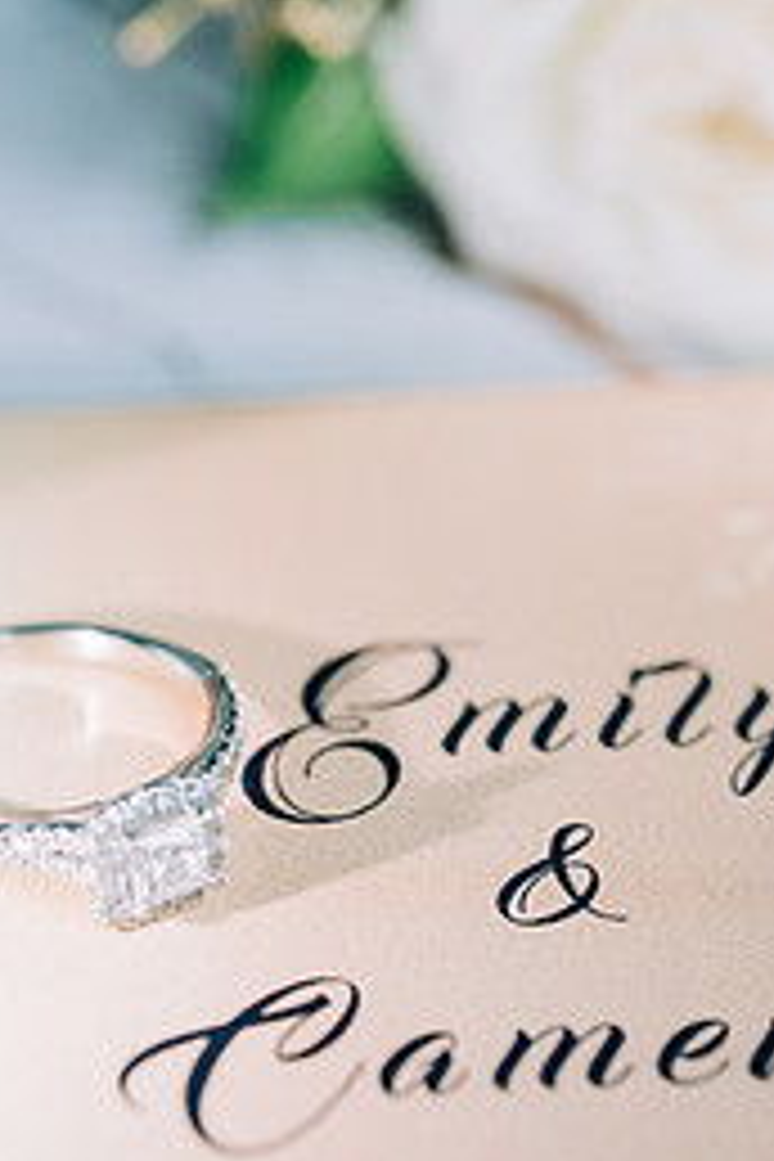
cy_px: 648
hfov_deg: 8.7
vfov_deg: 13.1
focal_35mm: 157
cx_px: 441
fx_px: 5063
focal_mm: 90
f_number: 4.5
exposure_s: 1/100
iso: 1600
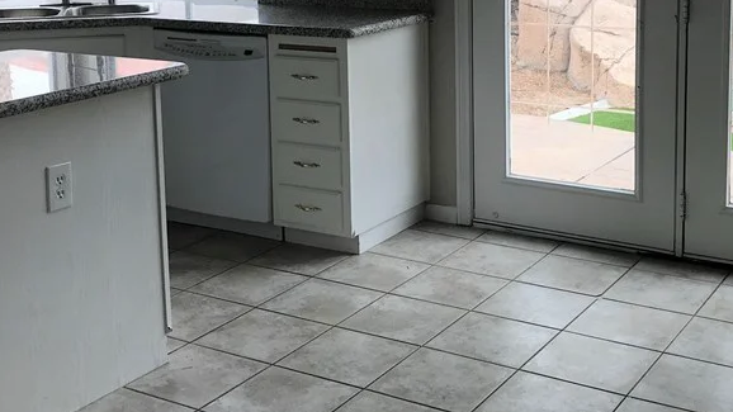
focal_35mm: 54
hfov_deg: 38.5
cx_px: 396
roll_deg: +1.9
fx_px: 1049
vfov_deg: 21.8
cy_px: 56
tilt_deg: -8.2
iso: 20
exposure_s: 1/262
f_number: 1.8
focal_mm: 3.99
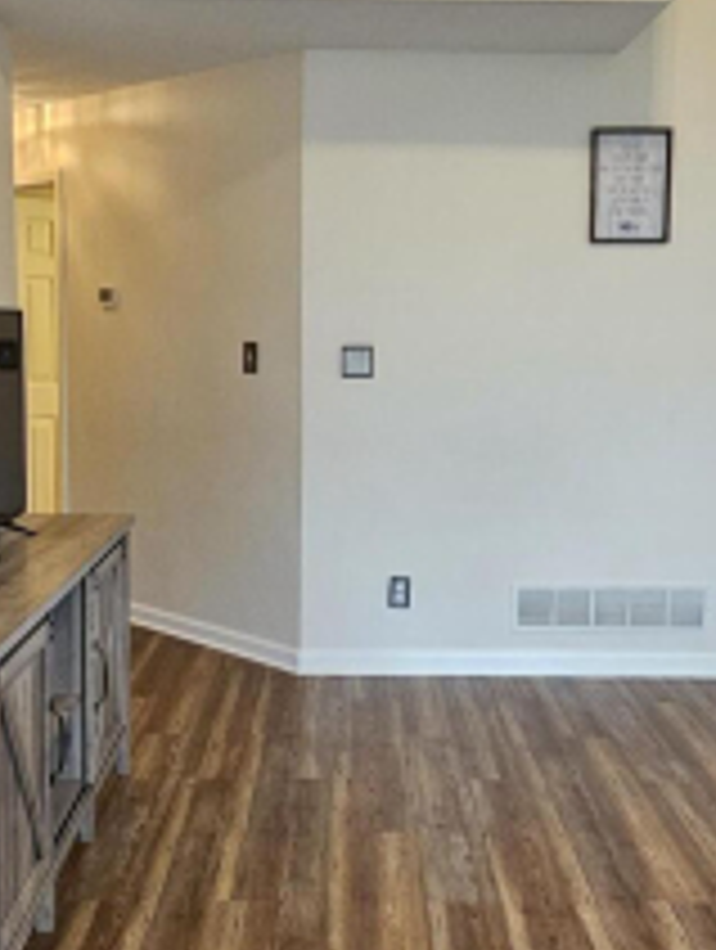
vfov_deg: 45.7
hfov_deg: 35.2
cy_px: 470
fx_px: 1127
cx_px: 342
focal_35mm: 41
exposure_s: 1/60
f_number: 2.2
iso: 320
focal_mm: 2.2
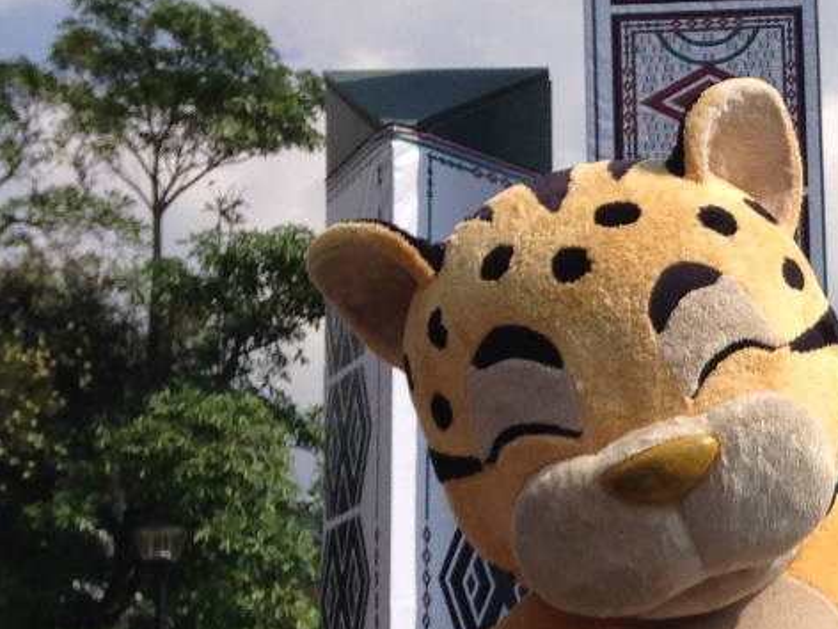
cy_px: 425
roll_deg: +2.1
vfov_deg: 13.0
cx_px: 1134
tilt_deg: +11.2
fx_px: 2760
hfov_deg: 16.2
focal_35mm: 114
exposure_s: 1/2262
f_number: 2.4
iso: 50
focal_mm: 4.12
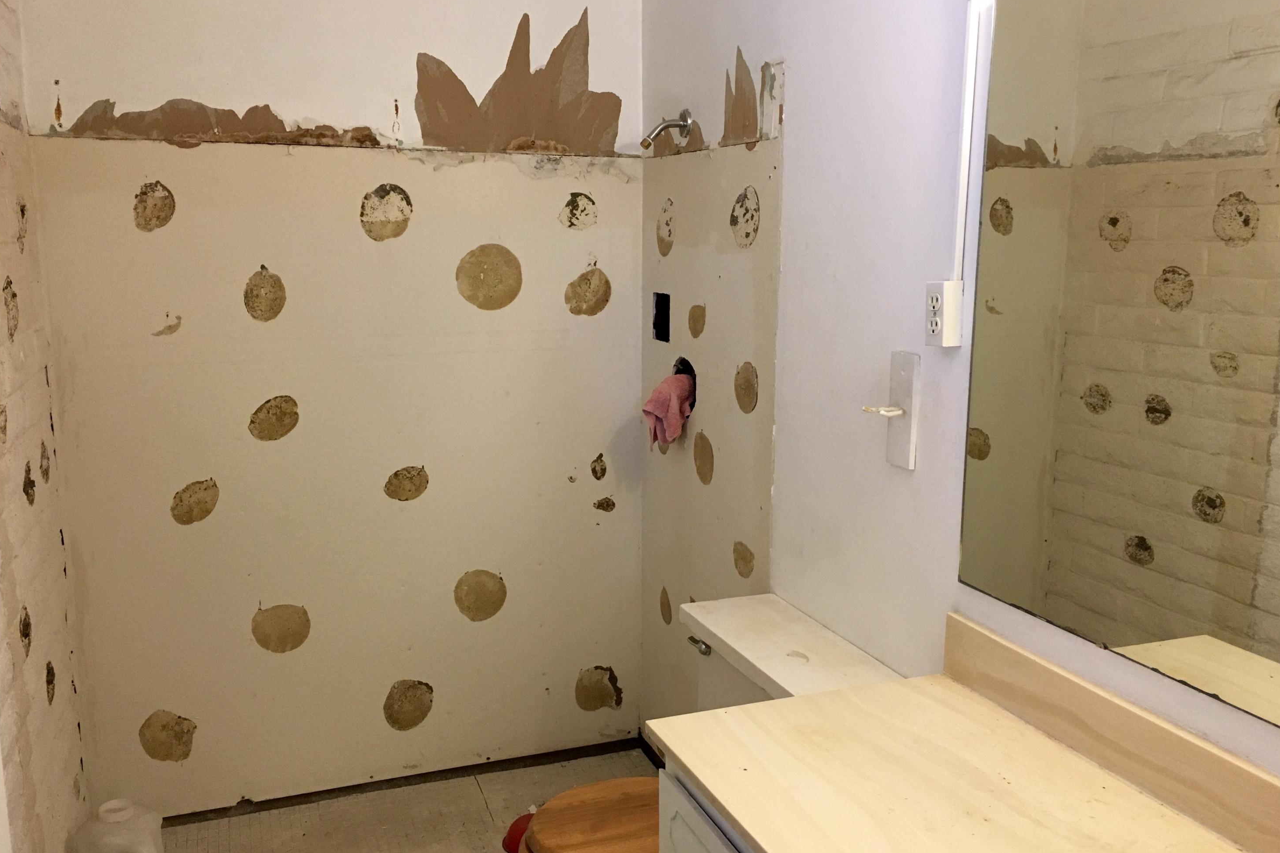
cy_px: 437
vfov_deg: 42.3
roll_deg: +1.6
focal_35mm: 31
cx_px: 631
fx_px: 1102
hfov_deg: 60.3
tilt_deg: -10.2
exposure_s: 1/30
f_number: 2.2
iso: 125
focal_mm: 4.15
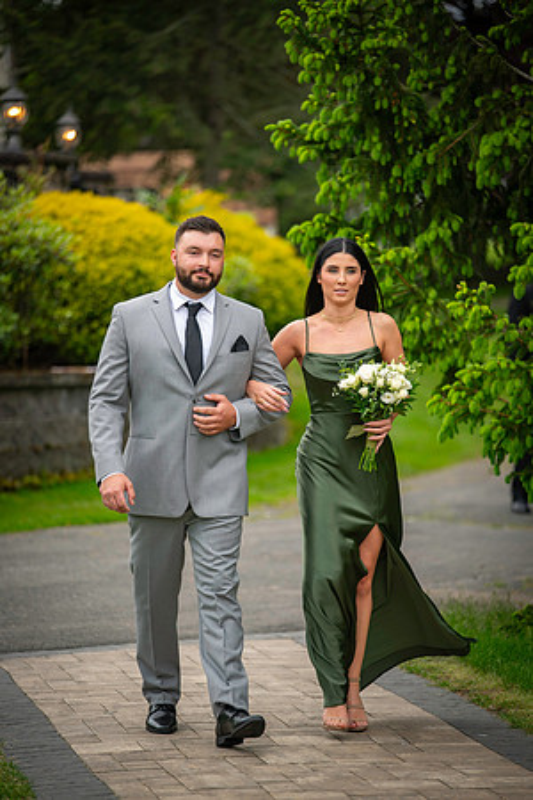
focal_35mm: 170
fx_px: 3775
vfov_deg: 12.1
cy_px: 400
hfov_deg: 8.1
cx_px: 266
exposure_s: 1/320
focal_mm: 170
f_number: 2.8
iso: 100
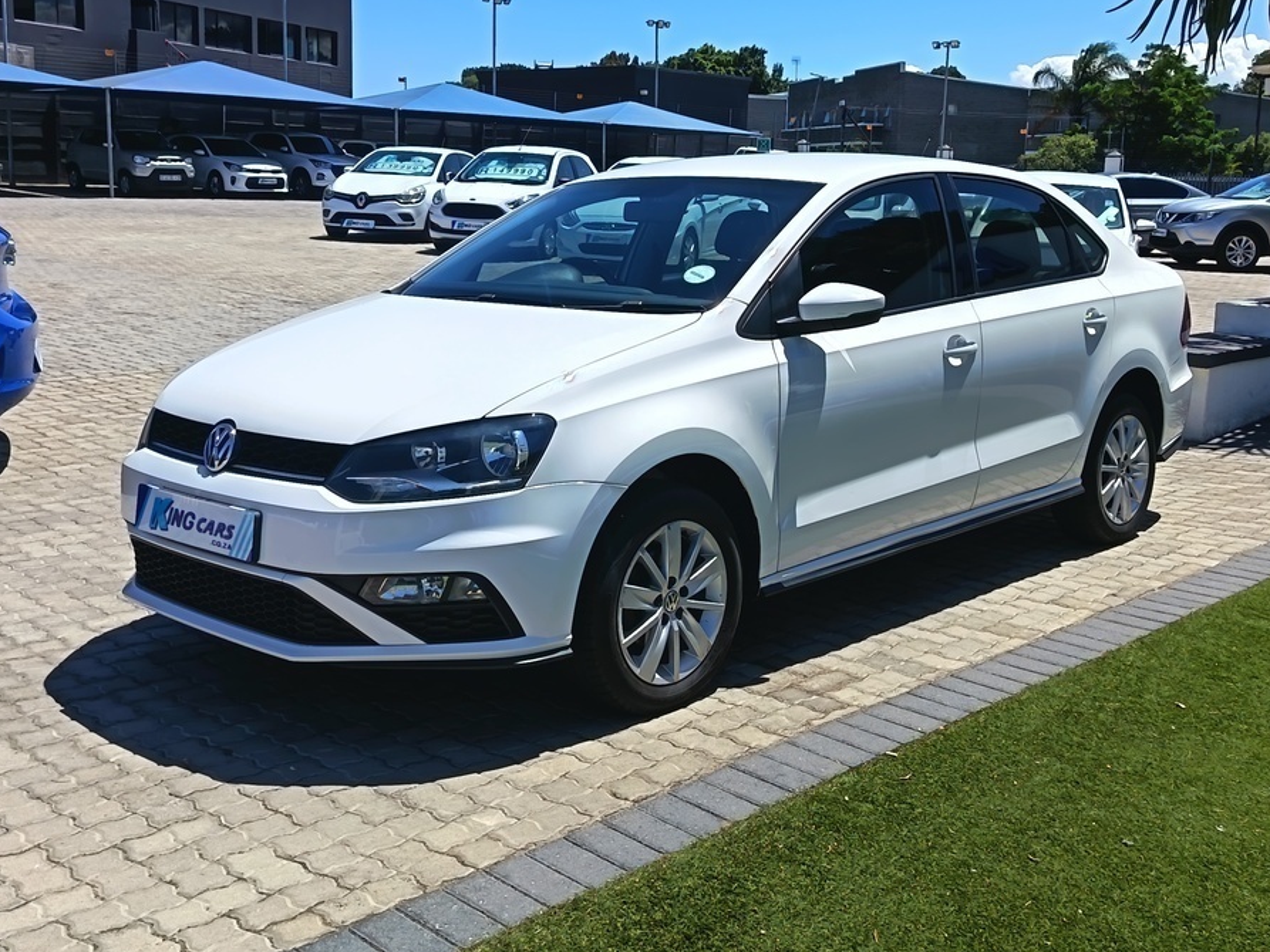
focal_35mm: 39
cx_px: 666
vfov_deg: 36.8
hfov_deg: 47.8
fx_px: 1431
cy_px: 423
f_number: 1.75
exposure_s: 1/1124
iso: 101
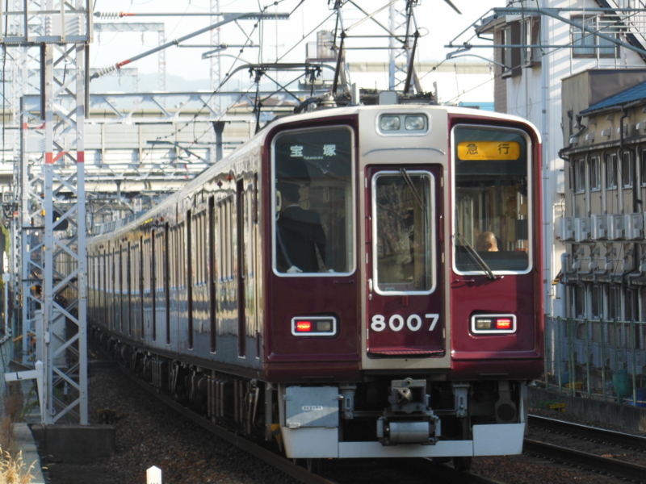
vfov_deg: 6.8
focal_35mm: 220
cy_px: 242
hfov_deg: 9.0
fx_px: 4106
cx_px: 323
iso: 250
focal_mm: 39.3
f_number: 5.9
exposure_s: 1/250
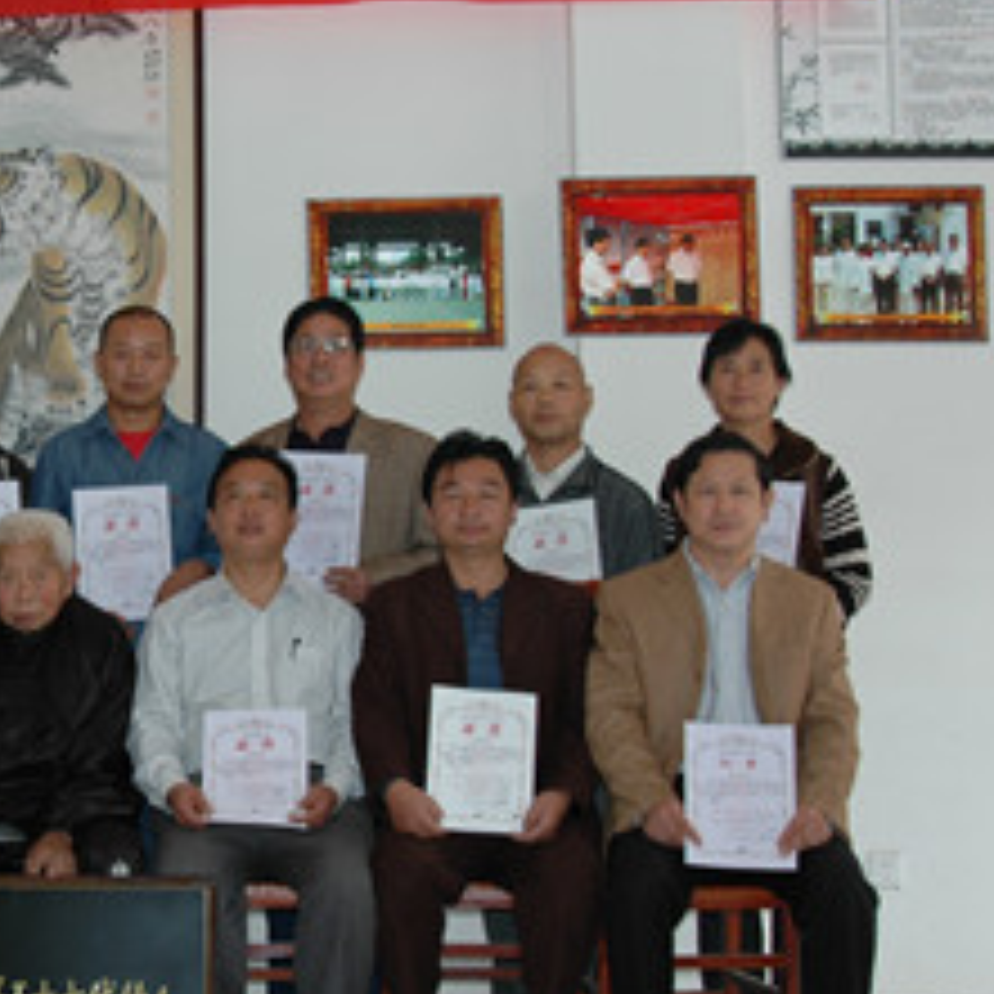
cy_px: 535
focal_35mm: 69
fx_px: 2242
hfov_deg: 24.1
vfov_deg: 25.0
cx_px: 45
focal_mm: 24
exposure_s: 1/50
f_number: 4
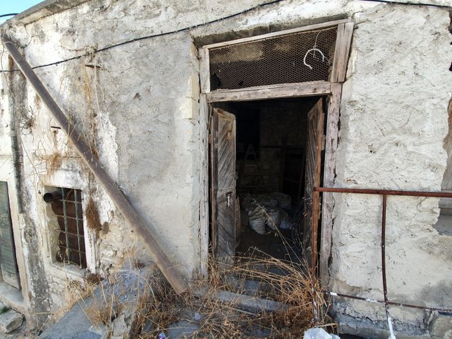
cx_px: 226
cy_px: 170
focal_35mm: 13
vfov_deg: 89.9
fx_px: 170
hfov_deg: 106.2
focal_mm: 1.8
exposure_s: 1/228
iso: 50
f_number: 2.2
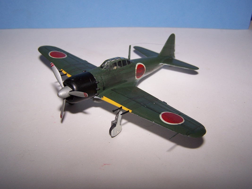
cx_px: 126
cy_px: 94
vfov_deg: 37.7
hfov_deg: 49.0
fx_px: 277
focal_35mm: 38
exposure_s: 1/60
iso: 80
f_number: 2.8
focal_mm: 6.3
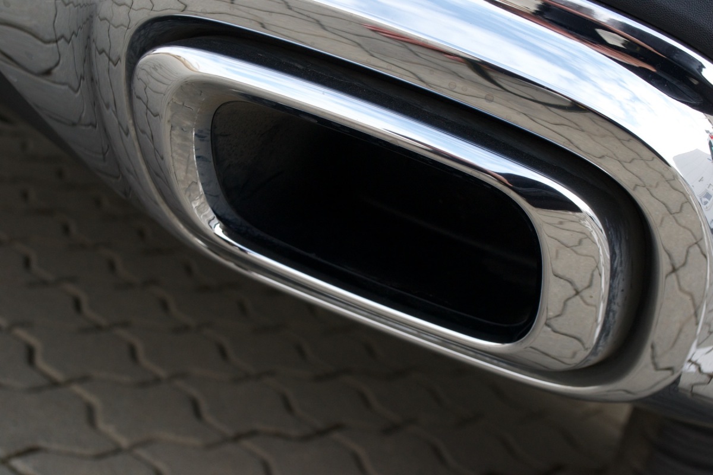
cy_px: 238
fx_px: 1188
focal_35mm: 60
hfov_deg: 33.4
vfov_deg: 22.6
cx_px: 356
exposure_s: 1/125
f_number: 9
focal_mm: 40
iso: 400
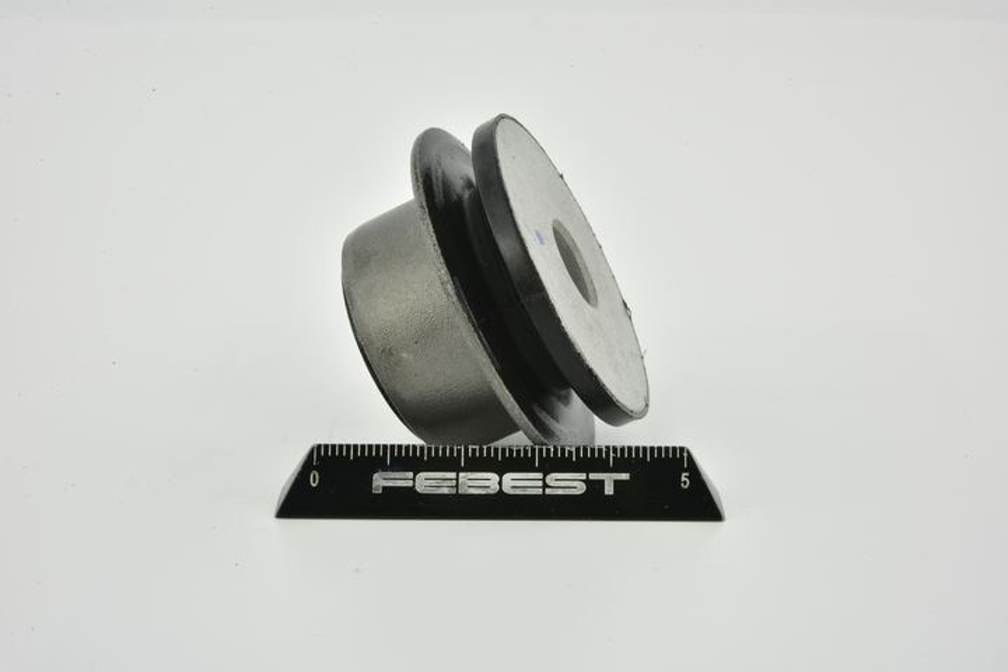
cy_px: 336
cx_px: 504
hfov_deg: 33.4
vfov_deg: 22.6
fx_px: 1680
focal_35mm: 60
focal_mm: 60
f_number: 32
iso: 64
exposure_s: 1/3
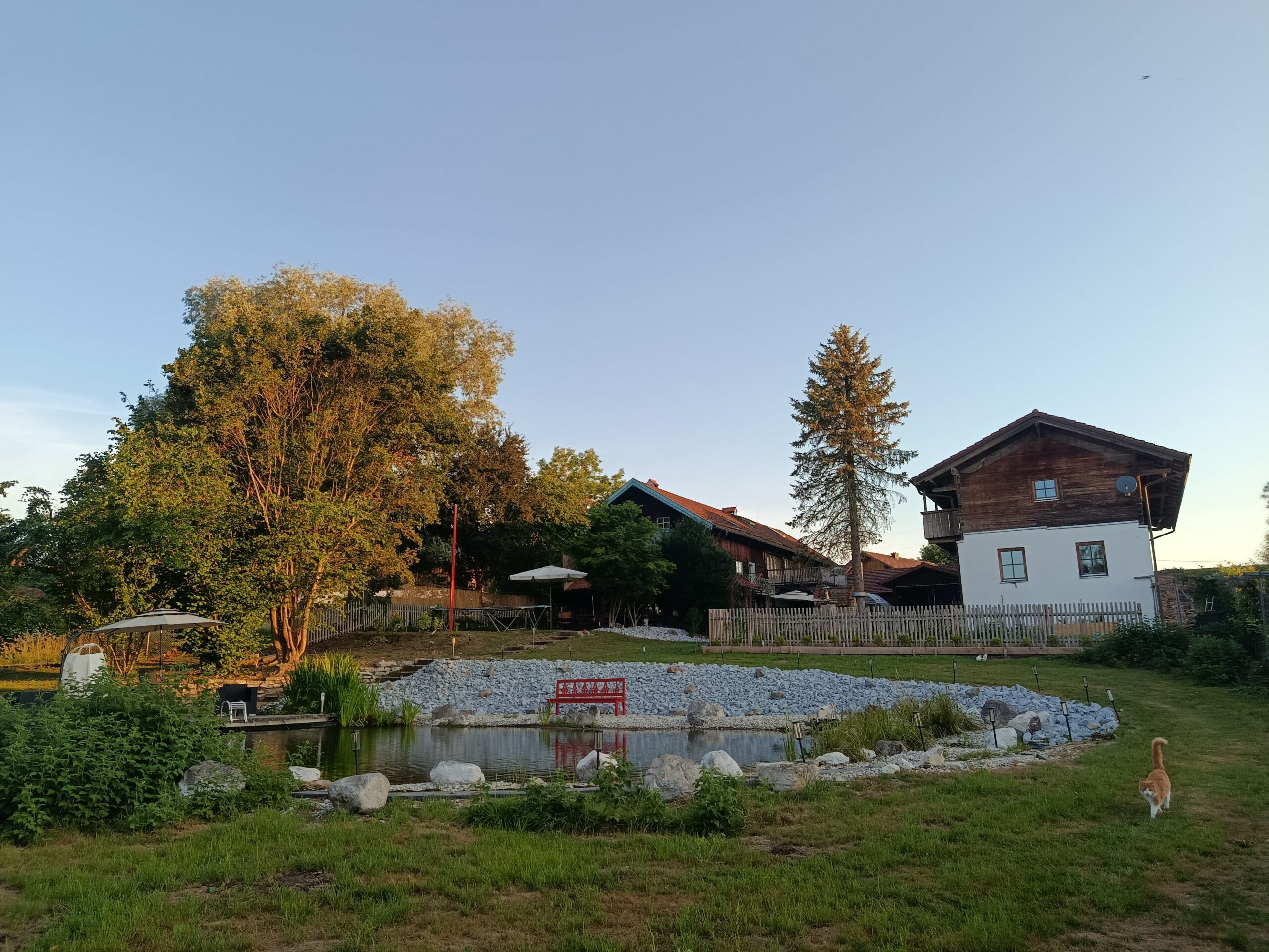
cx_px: 634
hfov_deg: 71.6
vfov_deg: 56.8
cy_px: 476
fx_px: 880
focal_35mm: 24
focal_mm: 5.24
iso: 50
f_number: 1.7
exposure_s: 1/103
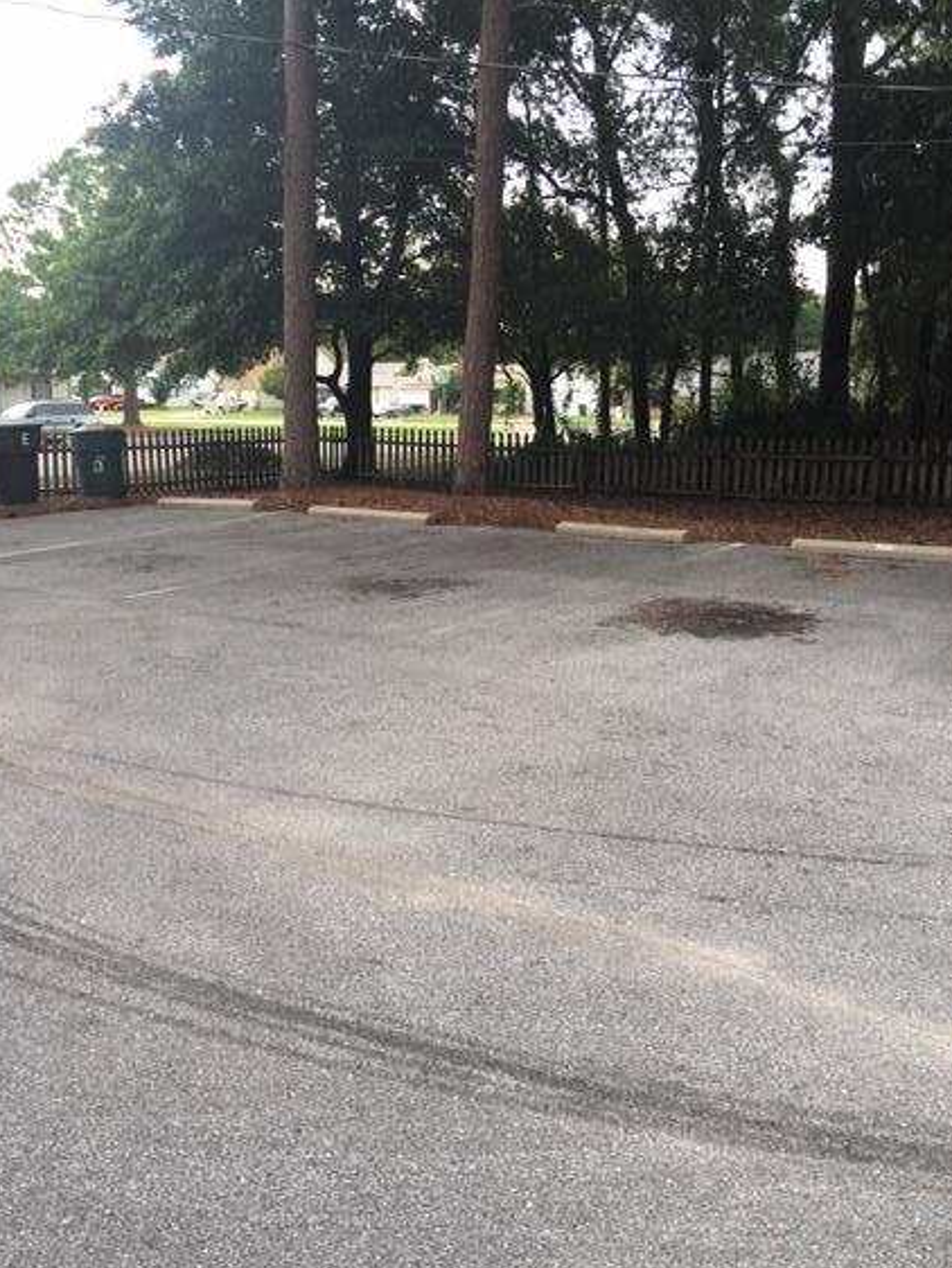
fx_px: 1209
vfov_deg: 55.3
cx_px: 481
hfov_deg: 43.0
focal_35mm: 33
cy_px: 643
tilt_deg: -10.8
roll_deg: +1.1
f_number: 2.2
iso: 40
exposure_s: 1/120
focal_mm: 4.15
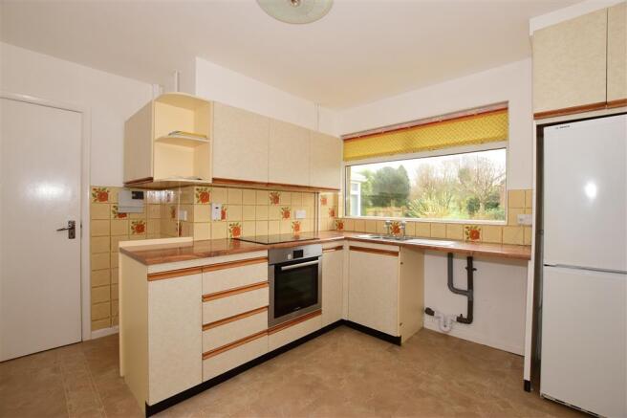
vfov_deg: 77.3
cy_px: 209
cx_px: 314
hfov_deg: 100.4
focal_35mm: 15
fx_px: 261
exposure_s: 1/160
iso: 640
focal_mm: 10
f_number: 6.3
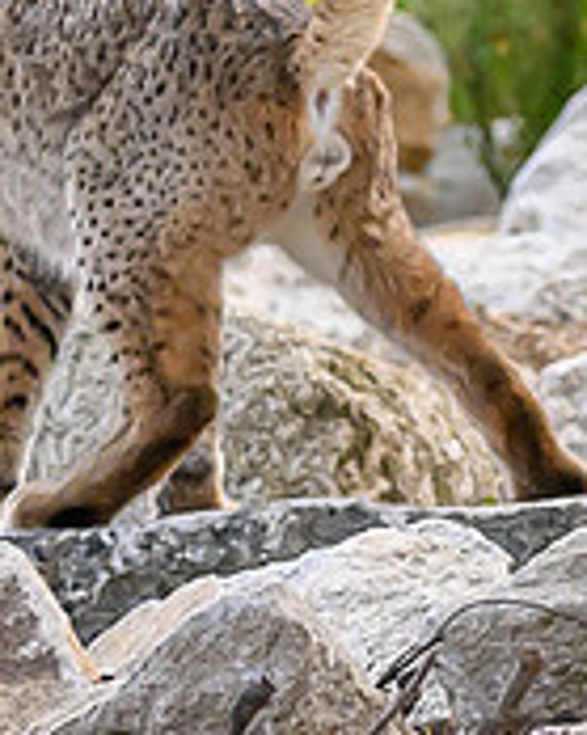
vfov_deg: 1.8
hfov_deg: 1.4
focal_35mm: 1101
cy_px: 149
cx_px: 1030
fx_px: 23930
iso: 2200
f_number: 5
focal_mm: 160
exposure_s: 1/2000
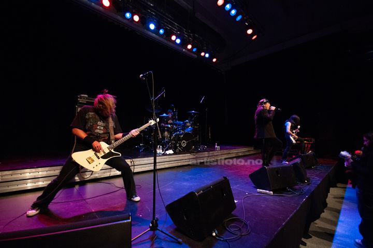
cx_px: 186
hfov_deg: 100.5
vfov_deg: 77.2
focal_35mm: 15
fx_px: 155
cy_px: 124
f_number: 4
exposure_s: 1/80
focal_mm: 10
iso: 640
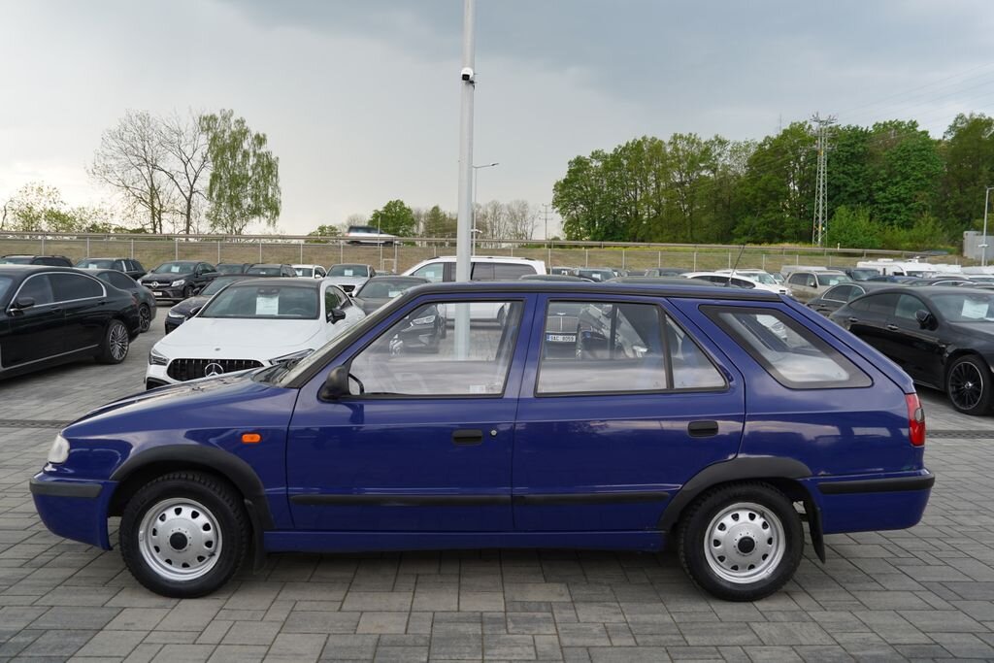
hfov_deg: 71.5
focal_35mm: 25
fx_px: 690
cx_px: 497
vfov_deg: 51.3
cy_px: 332
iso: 100
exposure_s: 1/80
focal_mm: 25
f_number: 4.5
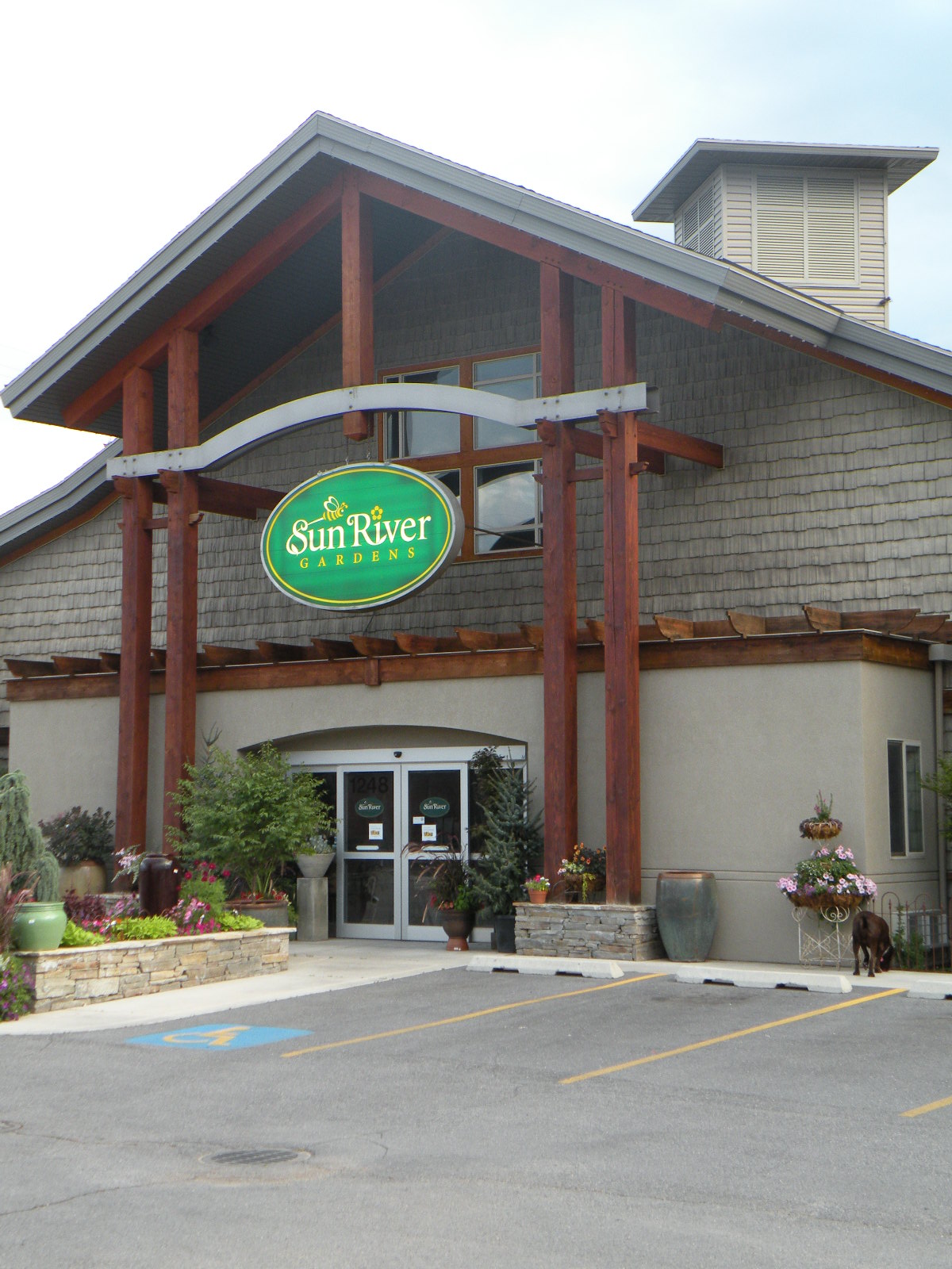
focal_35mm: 56
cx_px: 476
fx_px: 2053
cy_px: 634
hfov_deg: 26.1
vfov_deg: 34.3
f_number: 3.5
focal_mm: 9.8
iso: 125
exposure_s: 1/60
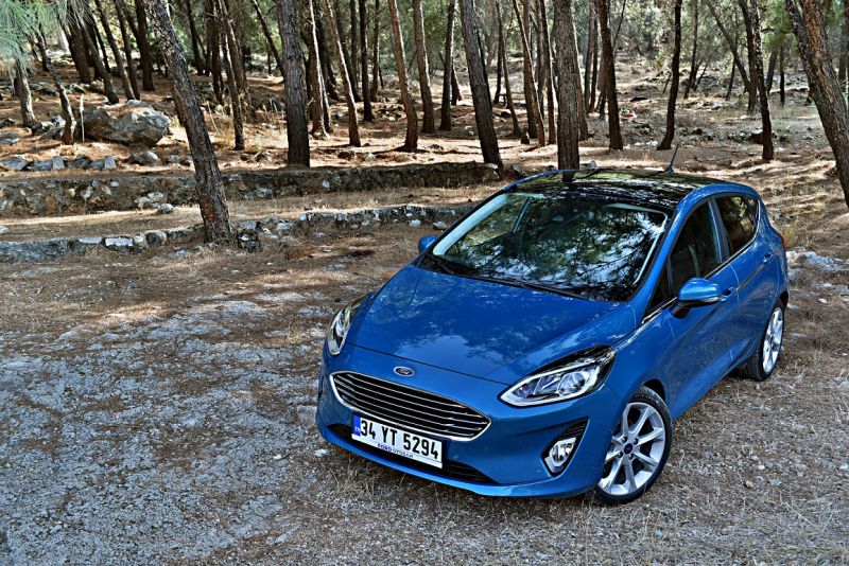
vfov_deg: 35.1
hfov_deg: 50.7
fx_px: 896
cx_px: 424
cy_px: 283
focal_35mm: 38
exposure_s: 1/320
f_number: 5
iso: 250
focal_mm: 38
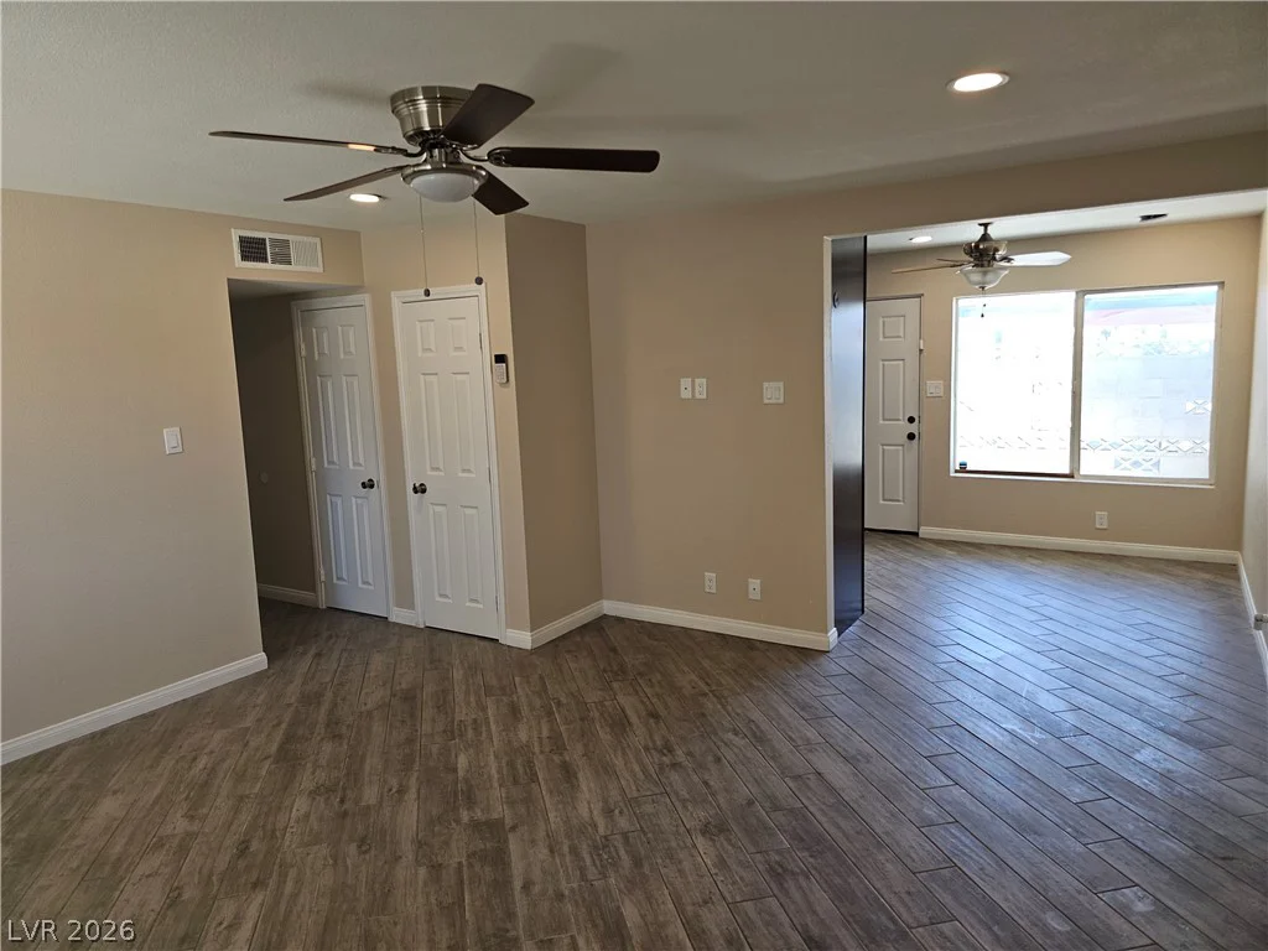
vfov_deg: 58.9
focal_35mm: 23
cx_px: 634
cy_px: 476
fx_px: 843
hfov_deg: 73.9
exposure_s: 1/60
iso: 40
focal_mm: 6.3
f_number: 1.7
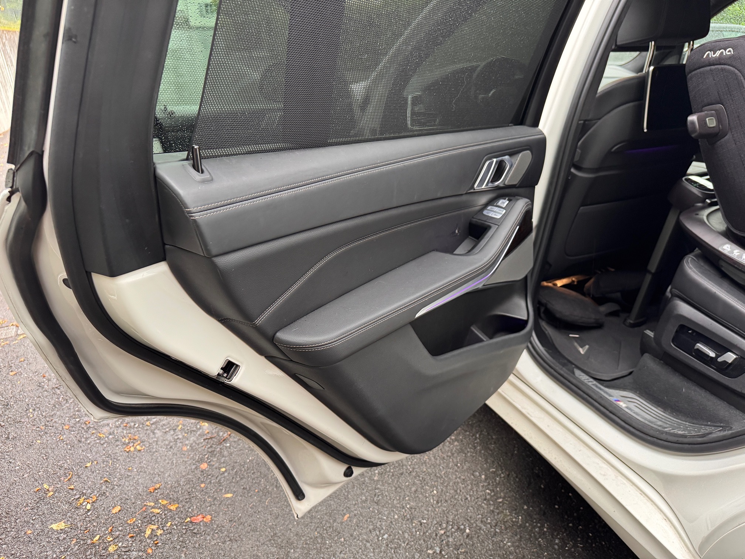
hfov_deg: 71.6
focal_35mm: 24
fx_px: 517
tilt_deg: -27.7
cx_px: 372
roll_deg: +0.9
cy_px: 280
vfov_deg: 56.8
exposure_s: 1/60
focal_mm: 6.76
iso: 320
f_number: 1.78
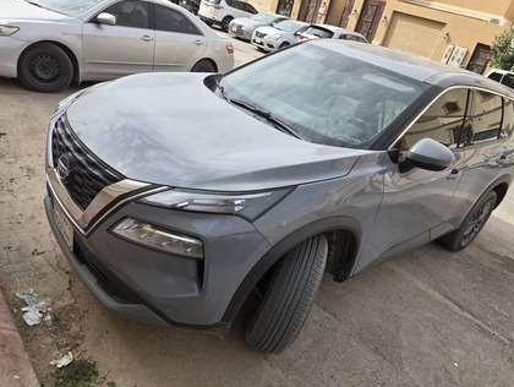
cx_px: 270
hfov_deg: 69.3
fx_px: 372
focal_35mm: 25
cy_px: 208
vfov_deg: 54.9
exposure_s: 1/2921
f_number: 1.8
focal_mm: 5.4
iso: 64
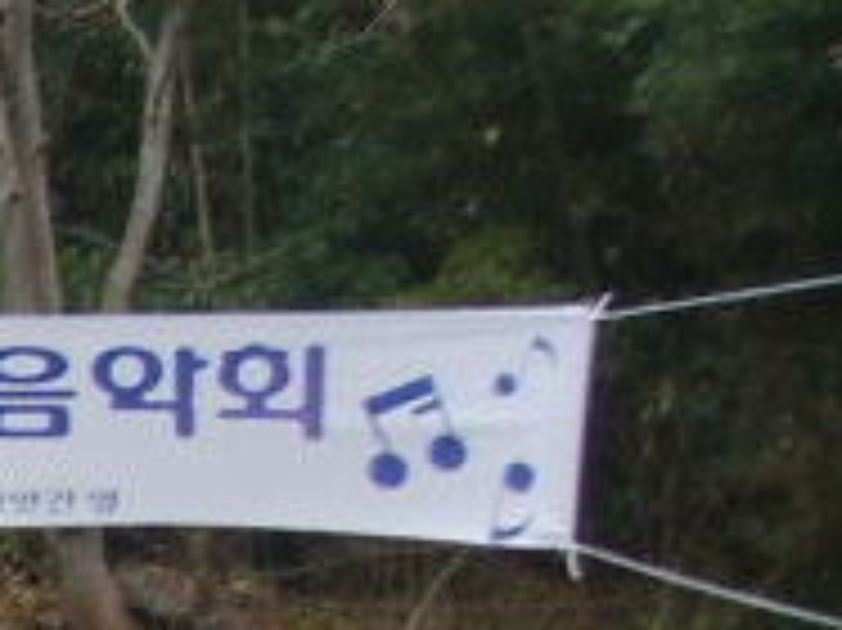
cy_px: 1328
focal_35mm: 274
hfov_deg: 6.7
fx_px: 6661
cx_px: -1441
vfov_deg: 5.3
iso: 50
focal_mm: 8.8
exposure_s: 1/90
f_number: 3.8
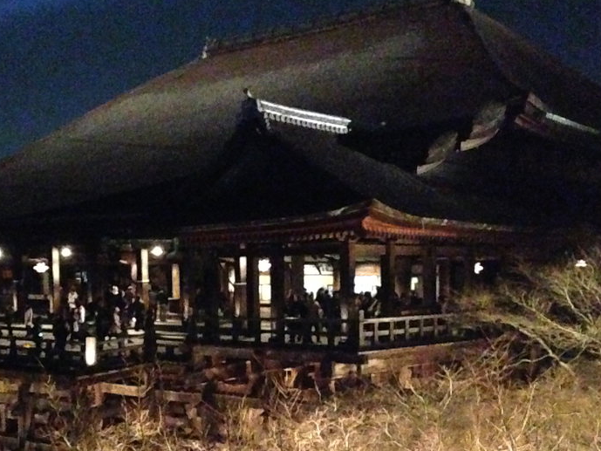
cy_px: 341
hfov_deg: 17.1
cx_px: 212
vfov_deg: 12.8
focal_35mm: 115
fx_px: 1997
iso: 3200
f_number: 2.4
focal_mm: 4.12
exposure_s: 1/15
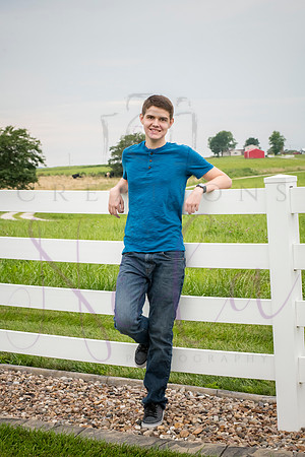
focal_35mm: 80
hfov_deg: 17.1
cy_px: 228
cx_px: 152
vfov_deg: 25.4
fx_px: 1017
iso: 640
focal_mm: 80
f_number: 10
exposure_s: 1/320
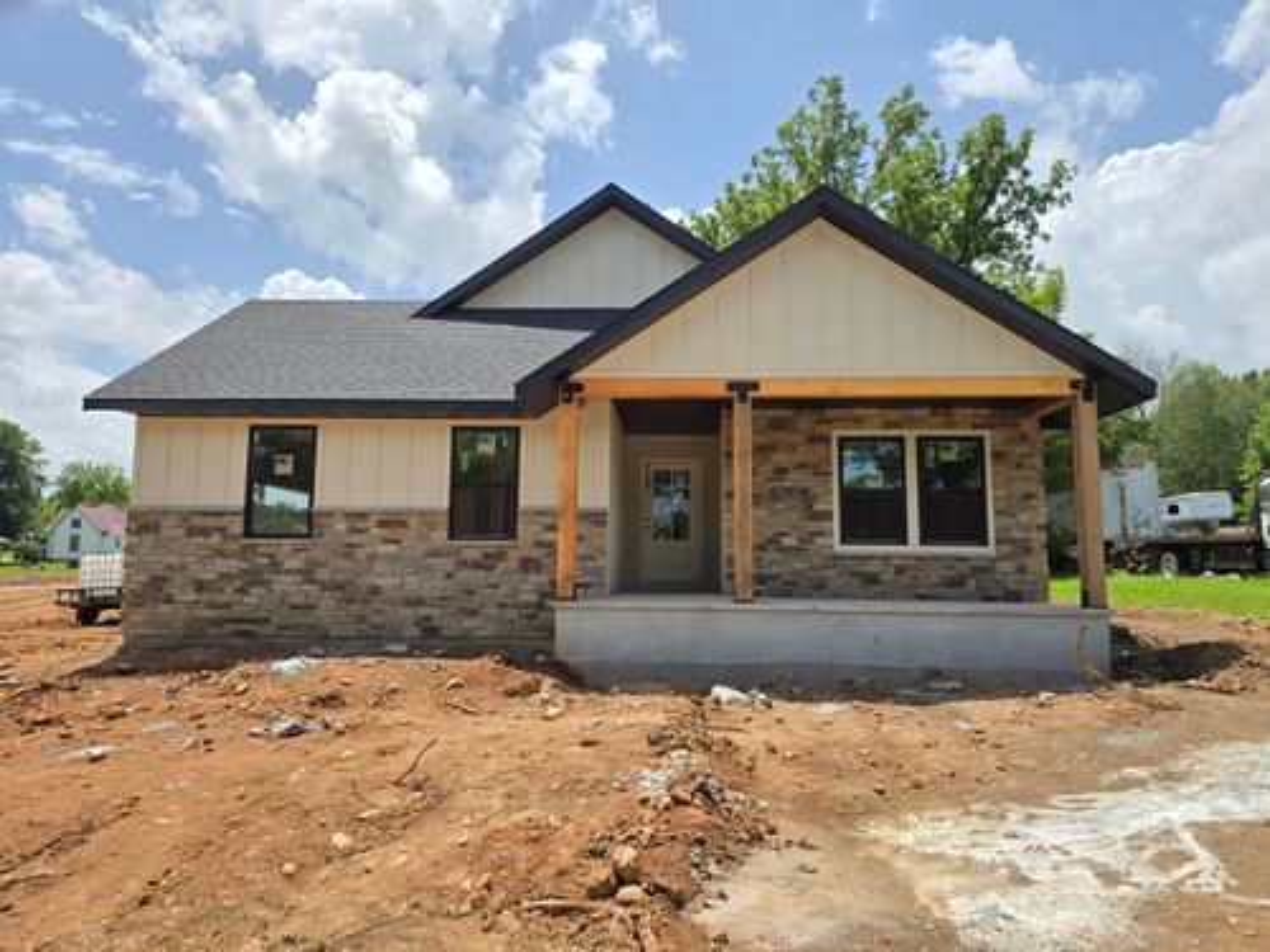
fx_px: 844
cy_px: 476
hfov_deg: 73.9
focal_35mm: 23
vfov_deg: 58.9
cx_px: 635
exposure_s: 1/950
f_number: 1.7
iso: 12
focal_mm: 6.3
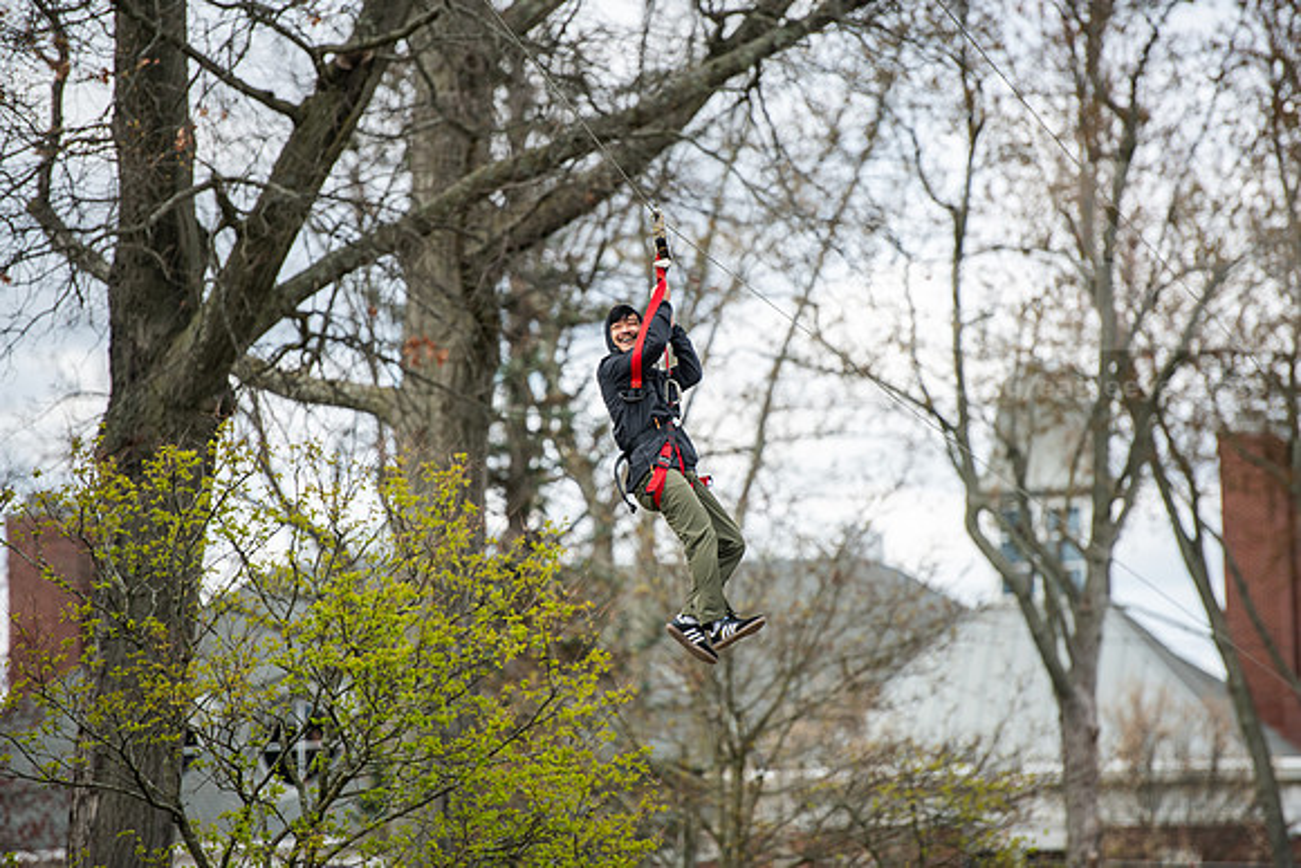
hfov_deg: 10.3
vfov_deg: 6.9
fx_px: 7229
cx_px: 650
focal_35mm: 200
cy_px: 434
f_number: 3.2
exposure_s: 1/800
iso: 200
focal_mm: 200
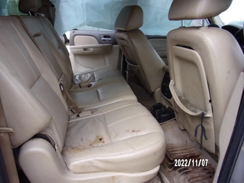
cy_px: 92
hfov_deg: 71.6
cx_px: 122
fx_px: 169
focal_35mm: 24
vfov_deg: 56.8
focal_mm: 4.3
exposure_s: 1/110
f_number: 3.3
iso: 80
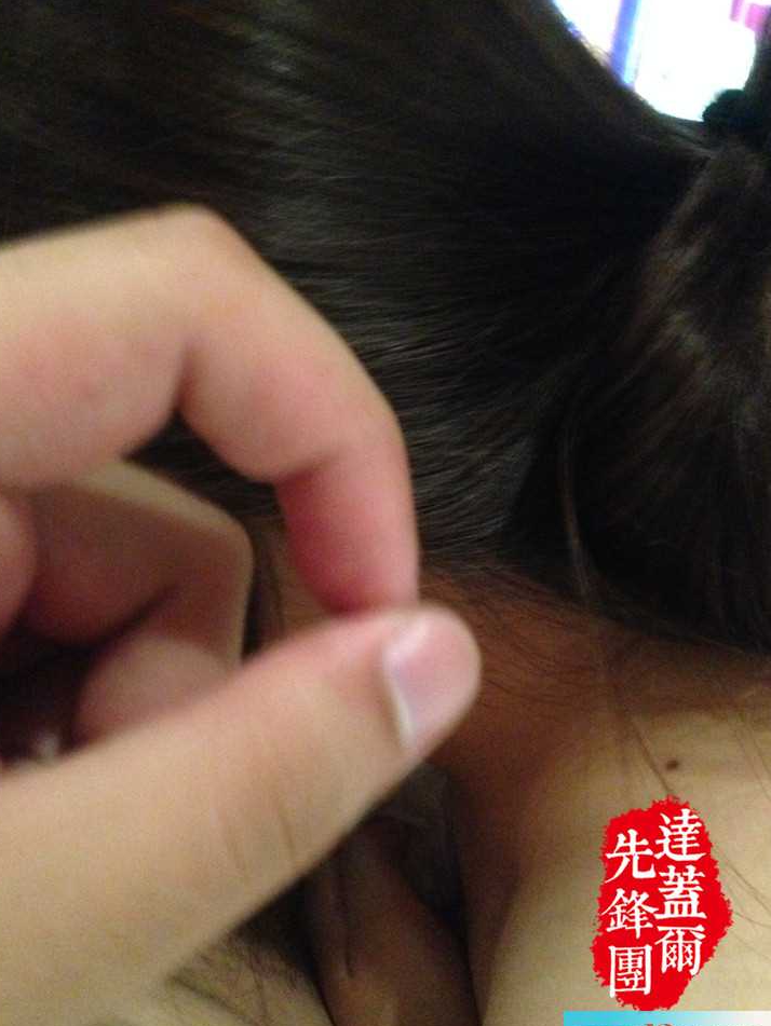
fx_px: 1098
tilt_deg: -10.0
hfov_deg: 38.7
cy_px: 485
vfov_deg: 50.1
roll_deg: -9.6
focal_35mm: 37
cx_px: 348
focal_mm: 4.12
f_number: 2.4
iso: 800
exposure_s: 1/15
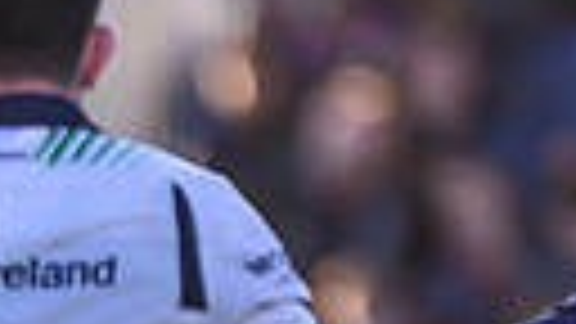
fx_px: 57000
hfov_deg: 0.6
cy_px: 1004
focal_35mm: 3732
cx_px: -503
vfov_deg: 0.3
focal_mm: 560
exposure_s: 1/2000
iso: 1250
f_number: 4
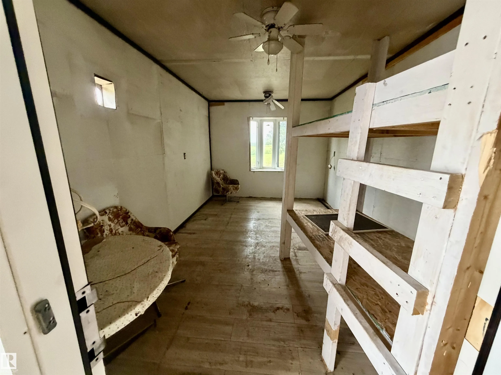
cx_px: 250
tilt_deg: -9.5
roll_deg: -0.4
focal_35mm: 14
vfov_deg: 85.7
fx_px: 203
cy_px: 188
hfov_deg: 102.1
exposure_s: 1/60
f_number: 2.2
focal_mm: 2.22
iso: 500
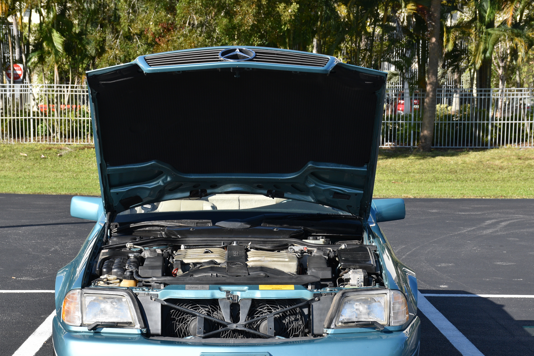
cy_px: 213
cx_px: 249
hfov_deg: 22.1
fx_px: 1364
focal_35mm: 92
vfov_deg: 14.9
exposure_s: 1/400
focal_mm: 48
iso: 200
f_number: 10
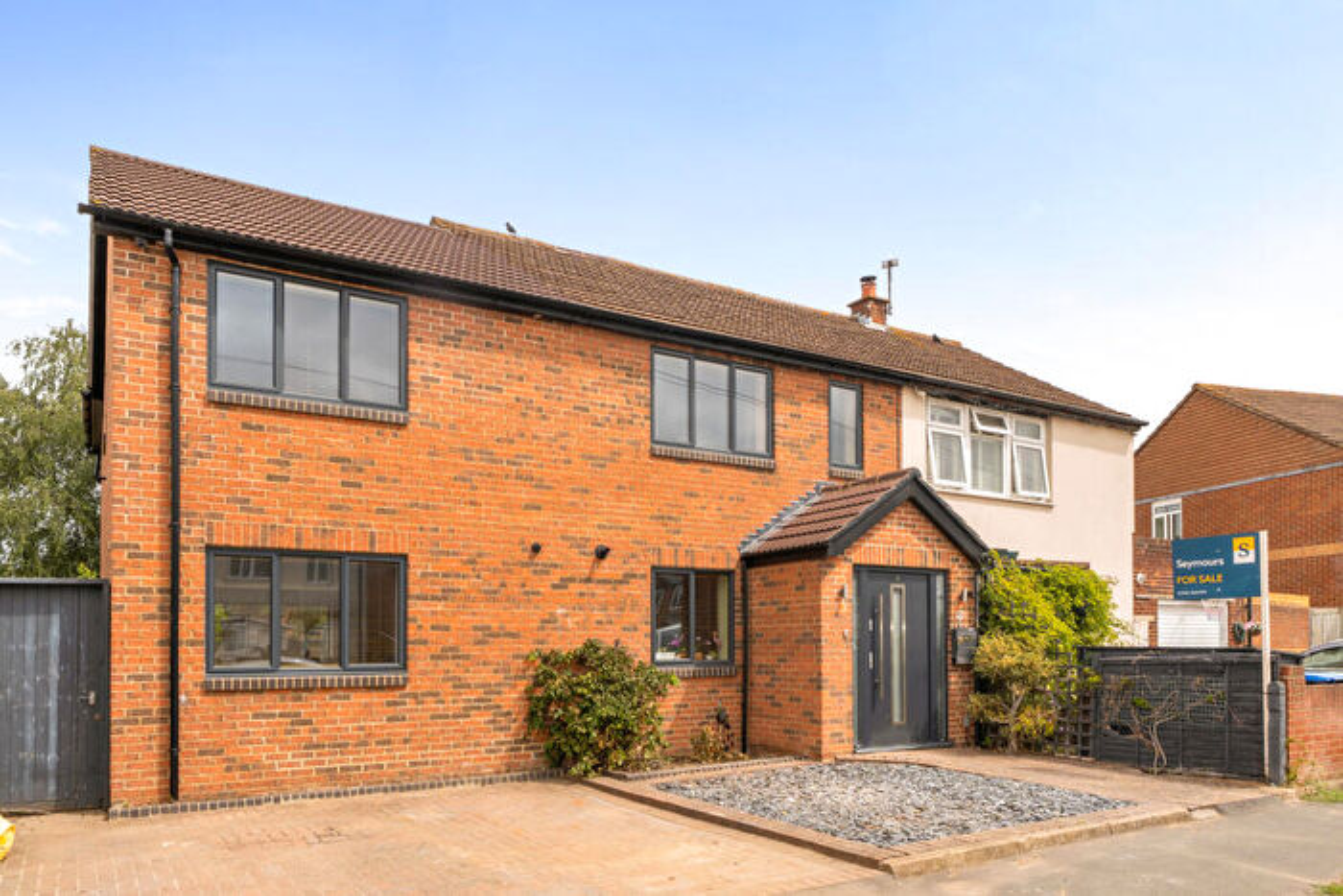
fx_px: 821
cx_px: 672
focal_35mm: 22
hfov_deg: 78.6
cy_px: 448
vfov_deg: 57.2
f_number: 8
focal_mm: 15
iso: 400
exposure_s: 1/250
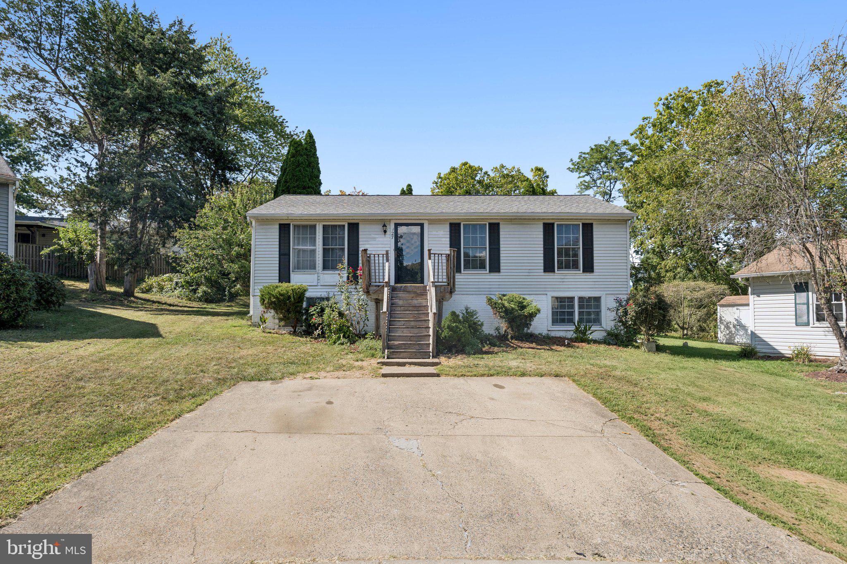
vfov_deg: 63.2
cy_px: 282
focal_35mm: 20
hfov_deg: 85.4
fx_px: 459
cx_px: 424
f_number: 9
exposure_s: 1/250
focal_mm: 19.5
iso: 200
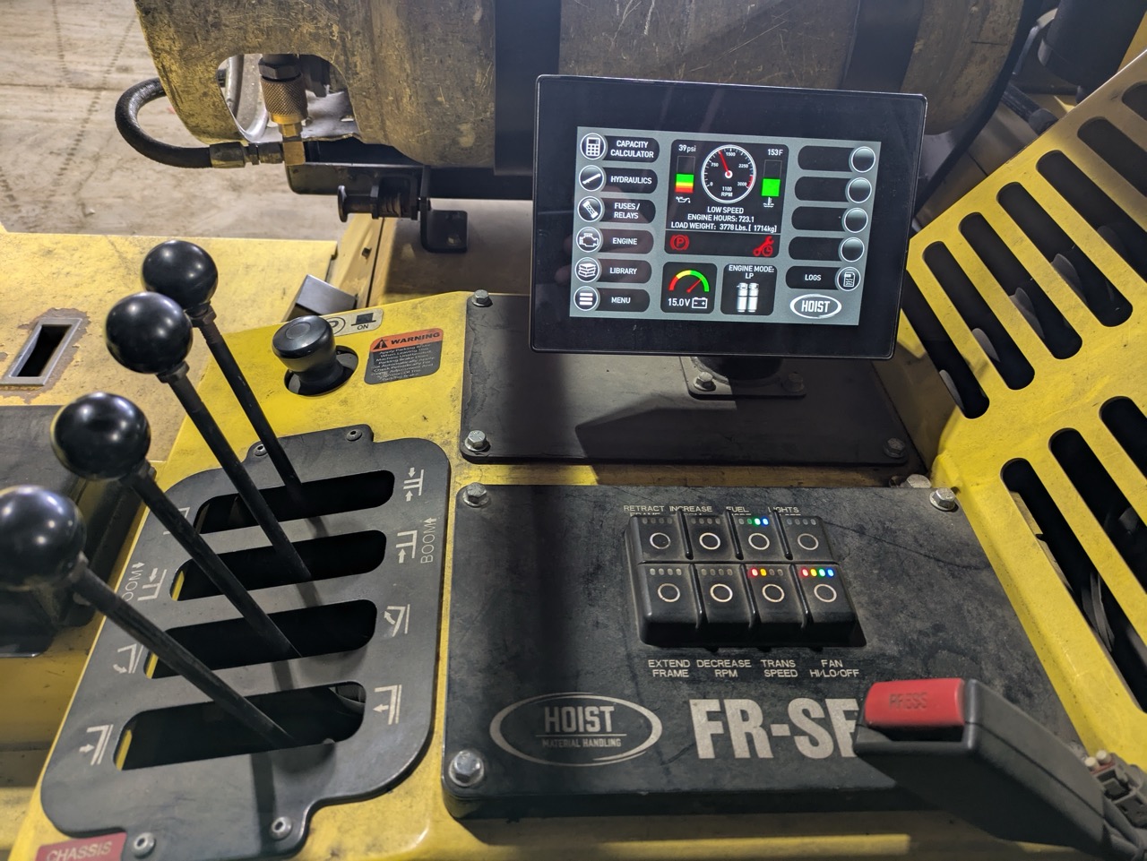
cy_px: 430
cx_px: 574
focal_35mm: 25
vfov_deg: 54.9
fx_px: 829
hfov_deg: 69.4
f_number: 1.89
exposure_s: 1/24
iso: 164
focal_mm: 5.43
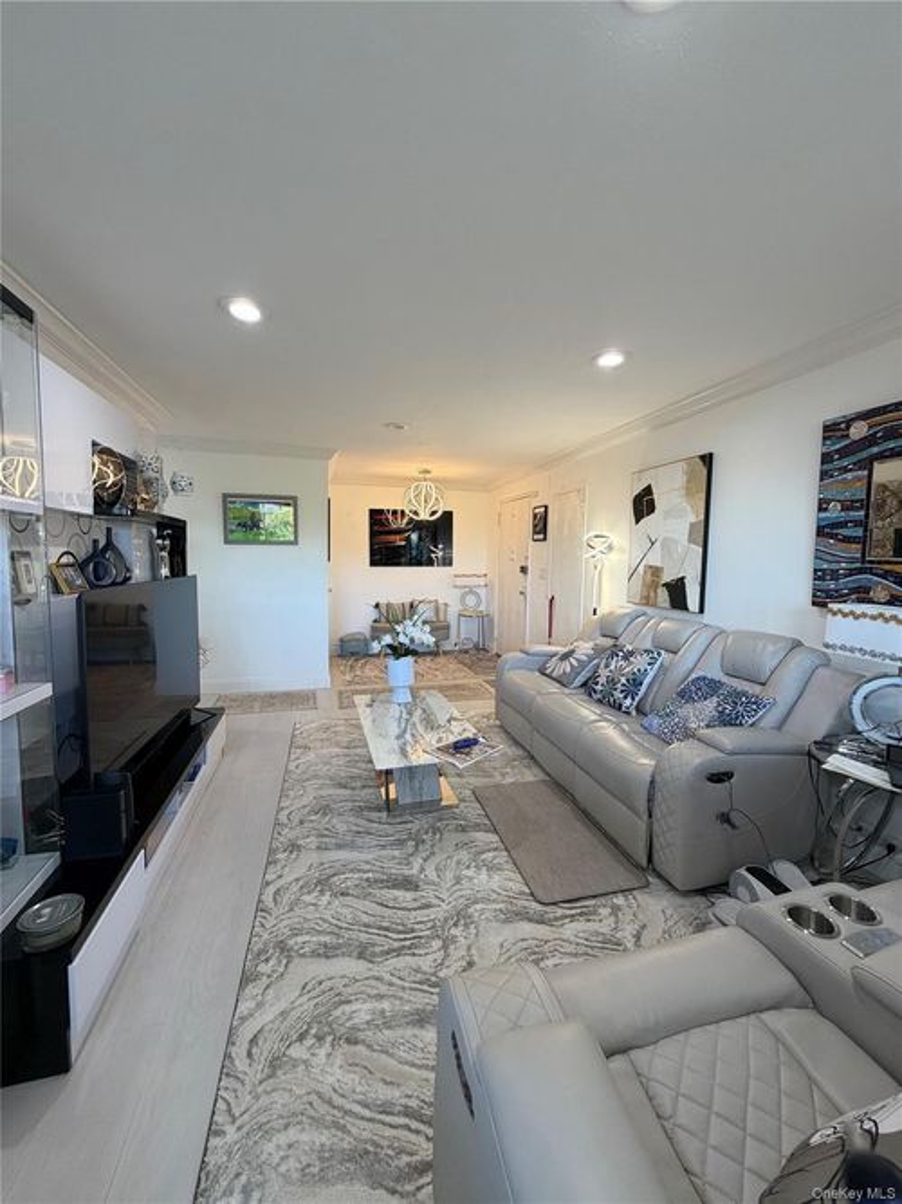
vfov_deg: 102.1
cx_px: 451
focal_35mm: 14
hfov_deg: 85.7
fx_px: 487
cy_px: 602
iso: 160
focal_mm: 2.22
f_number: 2.2
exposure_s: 1/120
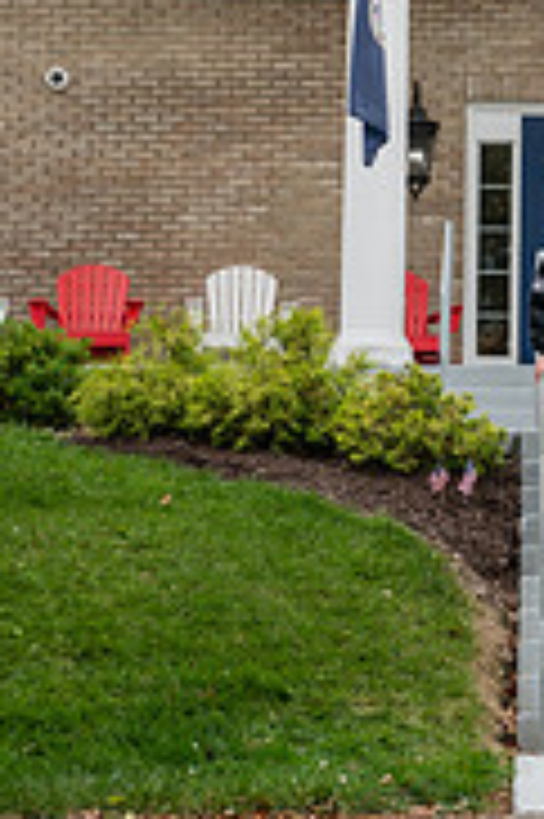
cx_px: 634
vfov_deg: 17.0
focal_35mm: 119
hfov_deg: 11.3
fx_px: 2702
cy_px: 126
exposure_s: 1/800
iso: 250
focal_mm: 48
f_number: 4
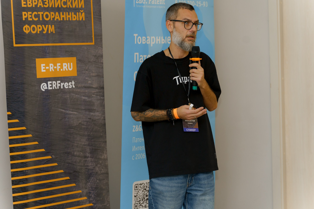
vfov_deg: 12.8
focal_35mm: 107
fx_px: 933
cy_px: 104
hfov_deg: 19.1
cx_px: 157
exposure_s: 1/125
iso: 400
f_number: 3.5
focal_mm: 107
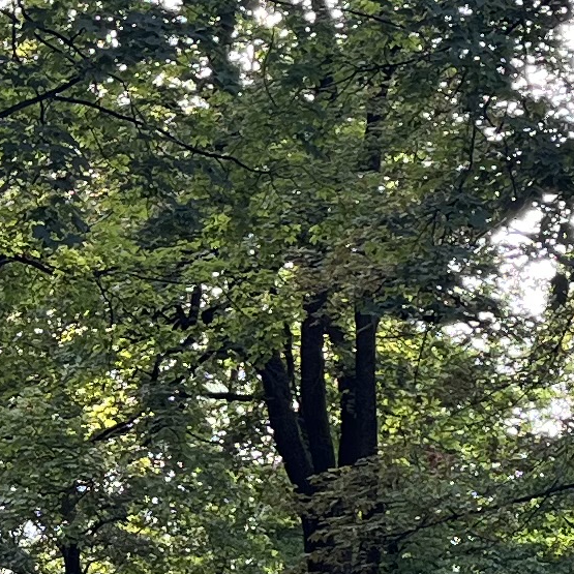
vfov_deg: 10.4
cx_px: -79
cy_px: 420
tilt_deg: +7.4
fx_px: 3133
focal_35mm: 167
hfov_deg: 10.3
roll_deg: +3.7
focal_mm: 5.1
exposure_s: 1/257
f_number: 1.6
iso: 40
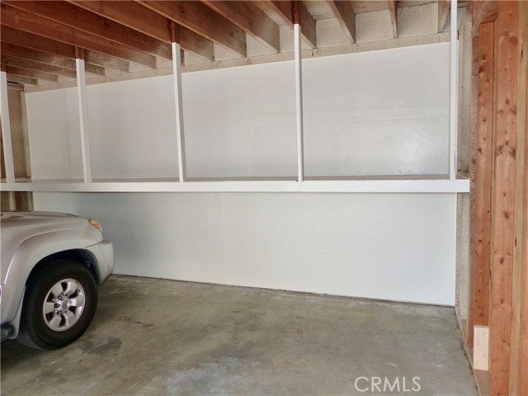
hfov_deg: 69.4
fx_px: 381
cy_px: 198
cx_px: 264
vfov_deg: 54.9
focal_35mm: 25
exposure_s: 1/60
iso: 200
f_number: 2.8
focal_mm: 4.5
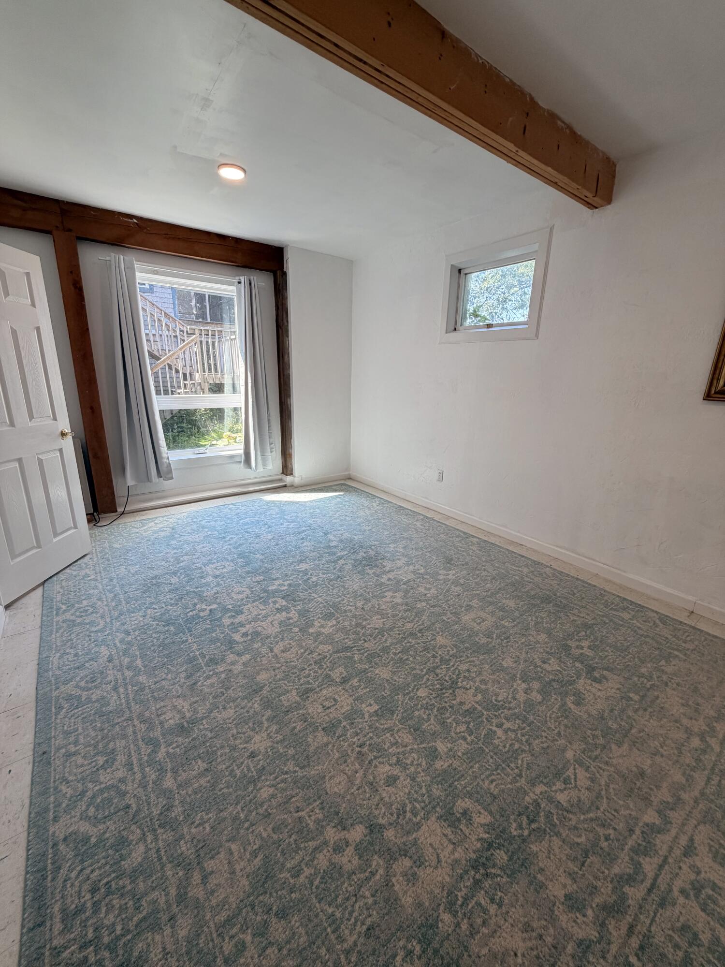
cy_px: 484
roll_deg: -1.3
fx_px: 391
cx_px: 362
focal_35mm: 14
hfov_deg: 85.7
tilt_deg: -15.0
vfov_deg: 102.1
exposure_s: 1/120
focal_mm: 2.22
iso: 100
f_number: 2.2
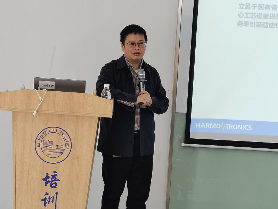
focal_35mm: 98
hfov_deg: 20.0
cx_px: 139
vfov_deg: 15.1
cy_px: 104
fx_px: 787
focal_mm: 8.1
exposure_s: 1/50
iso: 200
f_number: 2.4
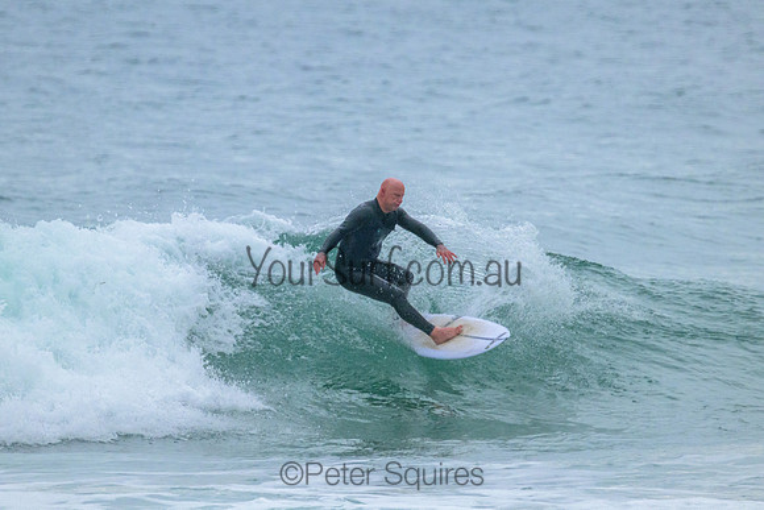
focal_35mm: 872
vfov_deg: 1.6
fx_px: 18515
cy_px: 237
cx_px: 373
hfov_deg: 2.4
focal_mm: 800
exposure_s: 1/1600
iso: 4000
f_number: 11
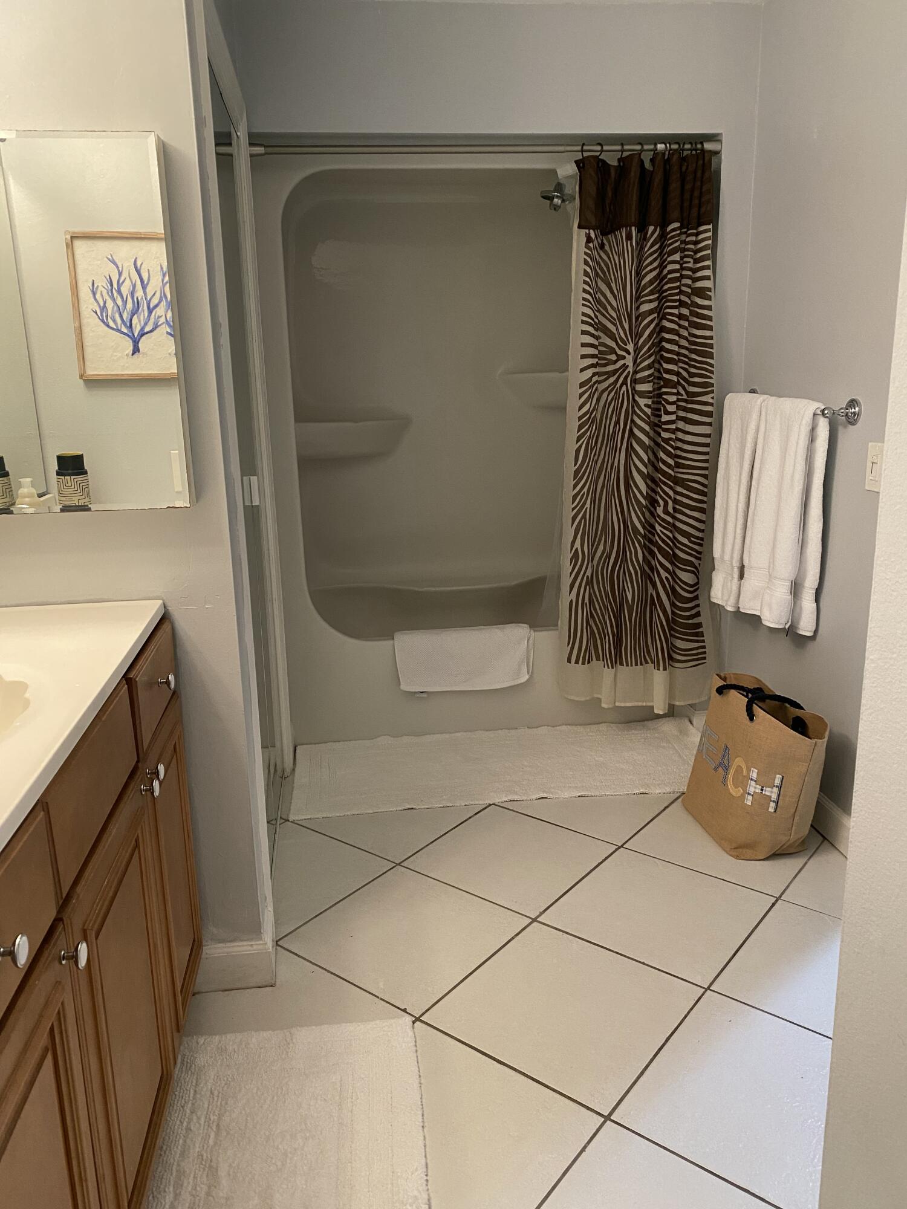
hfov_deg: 53.1
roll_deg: +1.2
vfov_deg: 67.3
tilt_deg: -15.0
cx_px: 454
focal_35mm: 26
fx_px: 908
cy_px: 604
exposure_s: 1/60
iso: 250
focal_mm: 4.25
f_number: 1.8
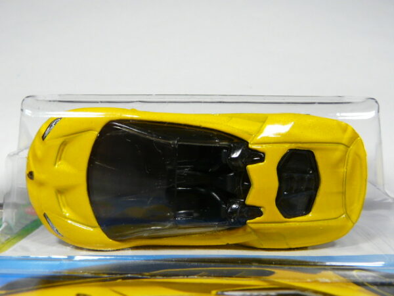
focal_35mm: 37
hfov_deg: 50.1
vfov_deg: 38.7
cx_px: 197
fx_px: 421
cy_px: 148
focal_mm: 4.6
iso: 100
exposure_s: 1/60
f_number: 2.8
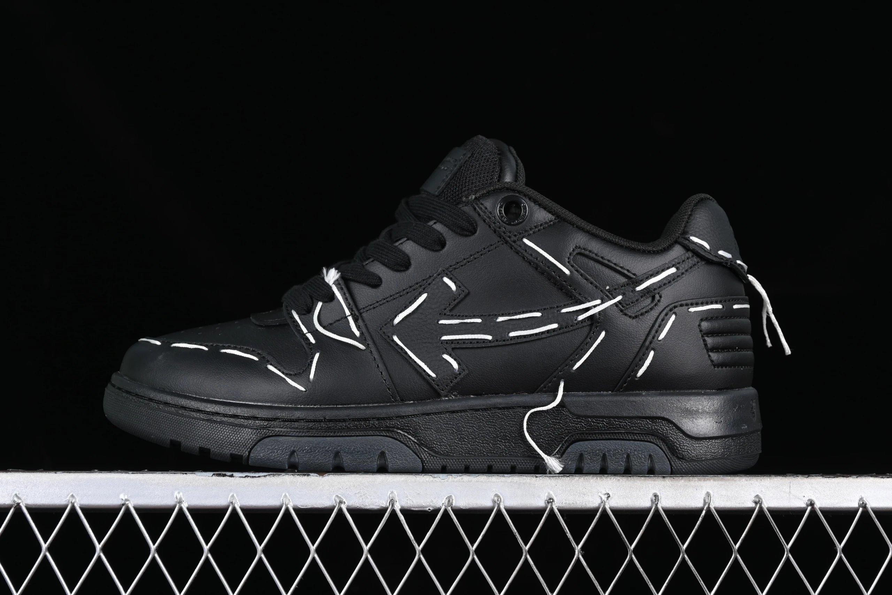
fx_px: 1858
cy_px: 298
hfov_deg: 27.0
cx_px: 446
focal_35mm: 75
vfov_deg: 18.2
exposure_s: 1/60
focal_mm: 50
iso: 160
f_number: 6.3
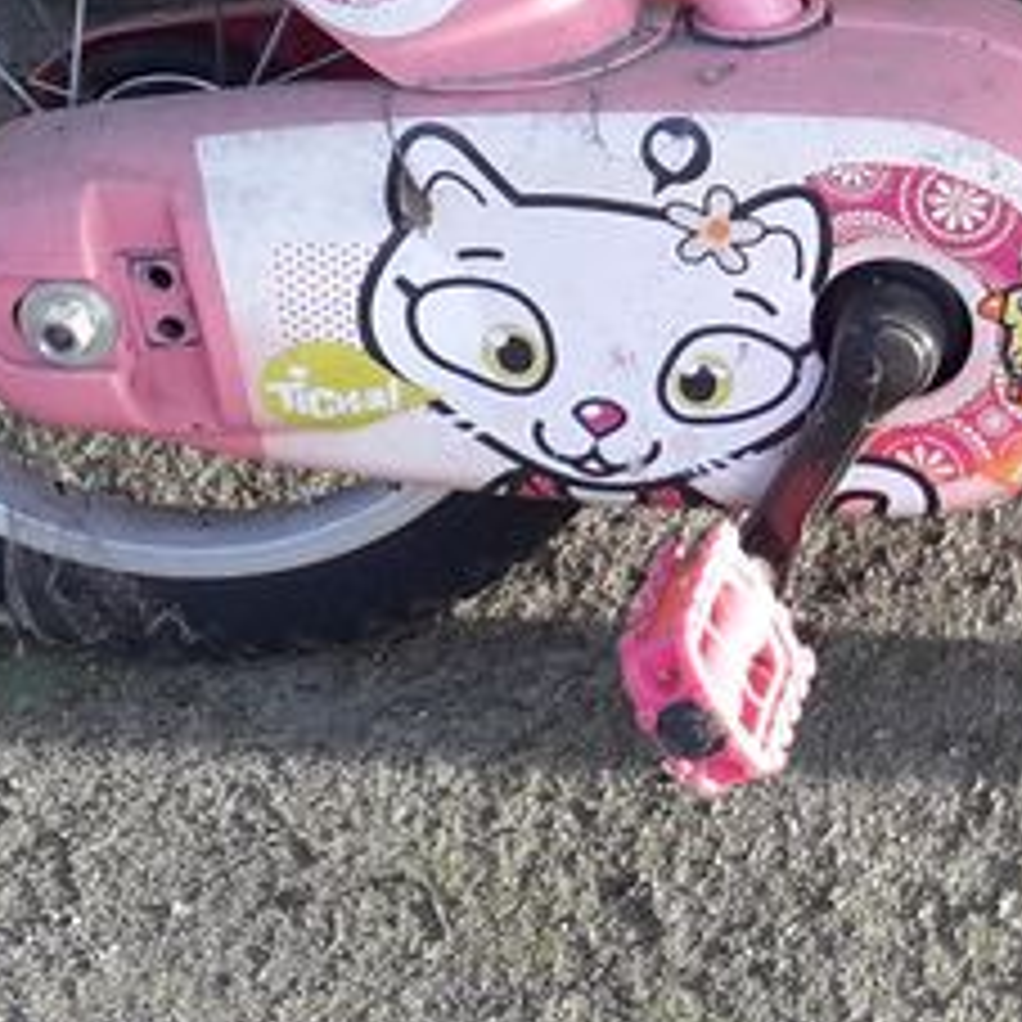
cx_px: 1324
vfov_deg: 16.4
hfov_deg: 15.8
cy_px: 95
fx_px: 3507
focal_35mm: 105
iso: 40
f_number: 1.9
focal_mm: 3.6
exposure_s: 1/159
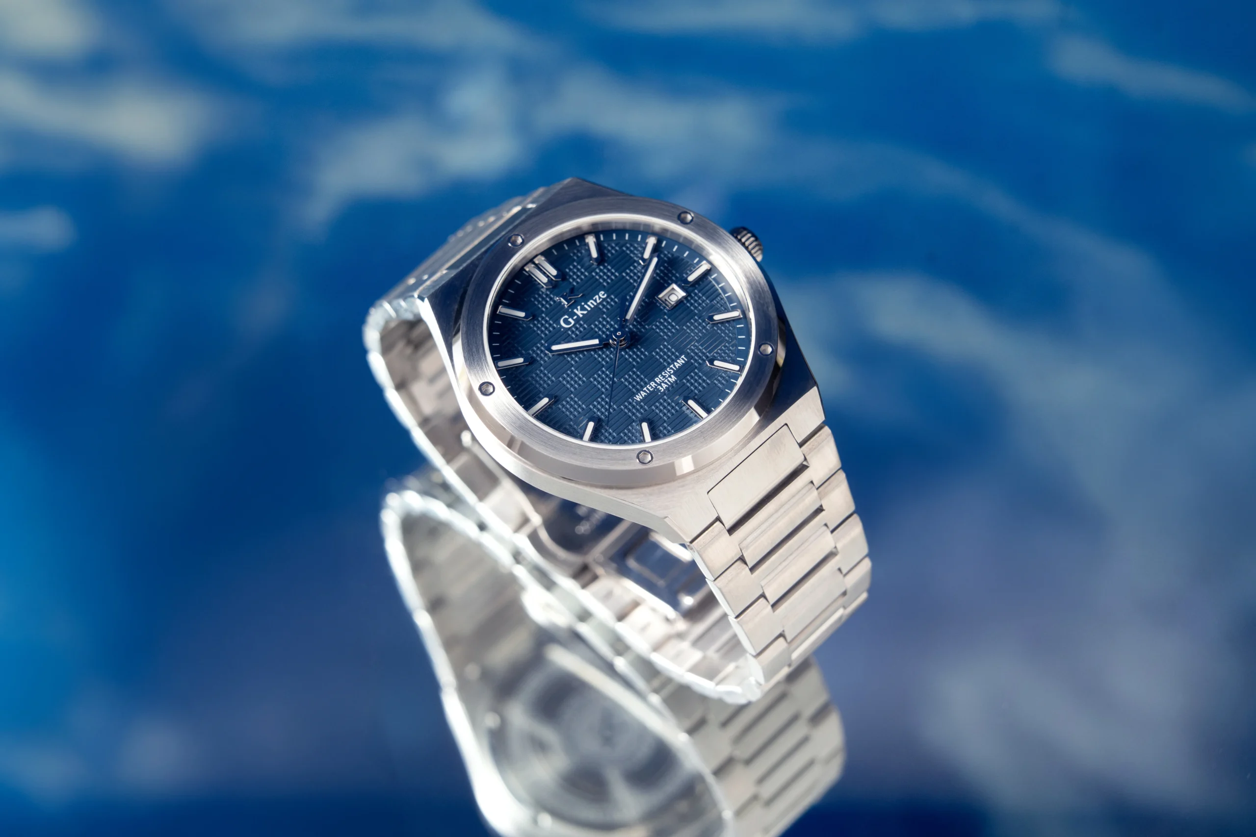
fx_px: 2442
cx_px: 628
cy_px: 418
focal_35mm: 70
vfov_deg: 19.5
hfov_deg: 28.8
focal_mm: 70
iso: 800
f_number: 8
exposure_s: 1/100
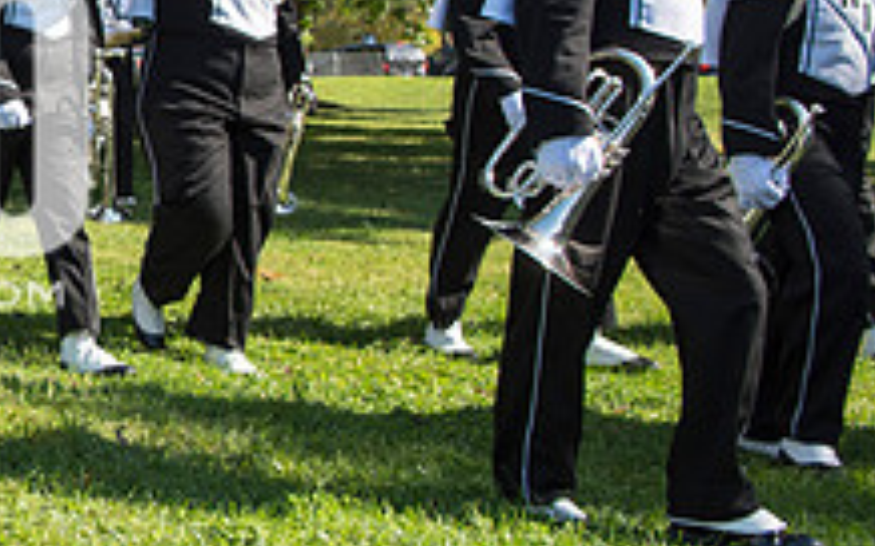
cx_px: -213
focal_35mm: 65
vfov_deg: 19.9
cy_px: 151
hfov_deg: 27.3
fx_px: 1549
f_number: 5.6
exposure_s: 1/800
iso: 200
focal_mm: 24
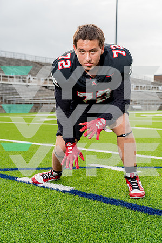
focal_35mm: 50
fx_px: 337
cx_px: 81
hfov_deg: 27.0
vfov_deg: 39.6
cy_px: 122
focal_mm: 50
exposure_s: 1/250
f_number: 5
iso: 100
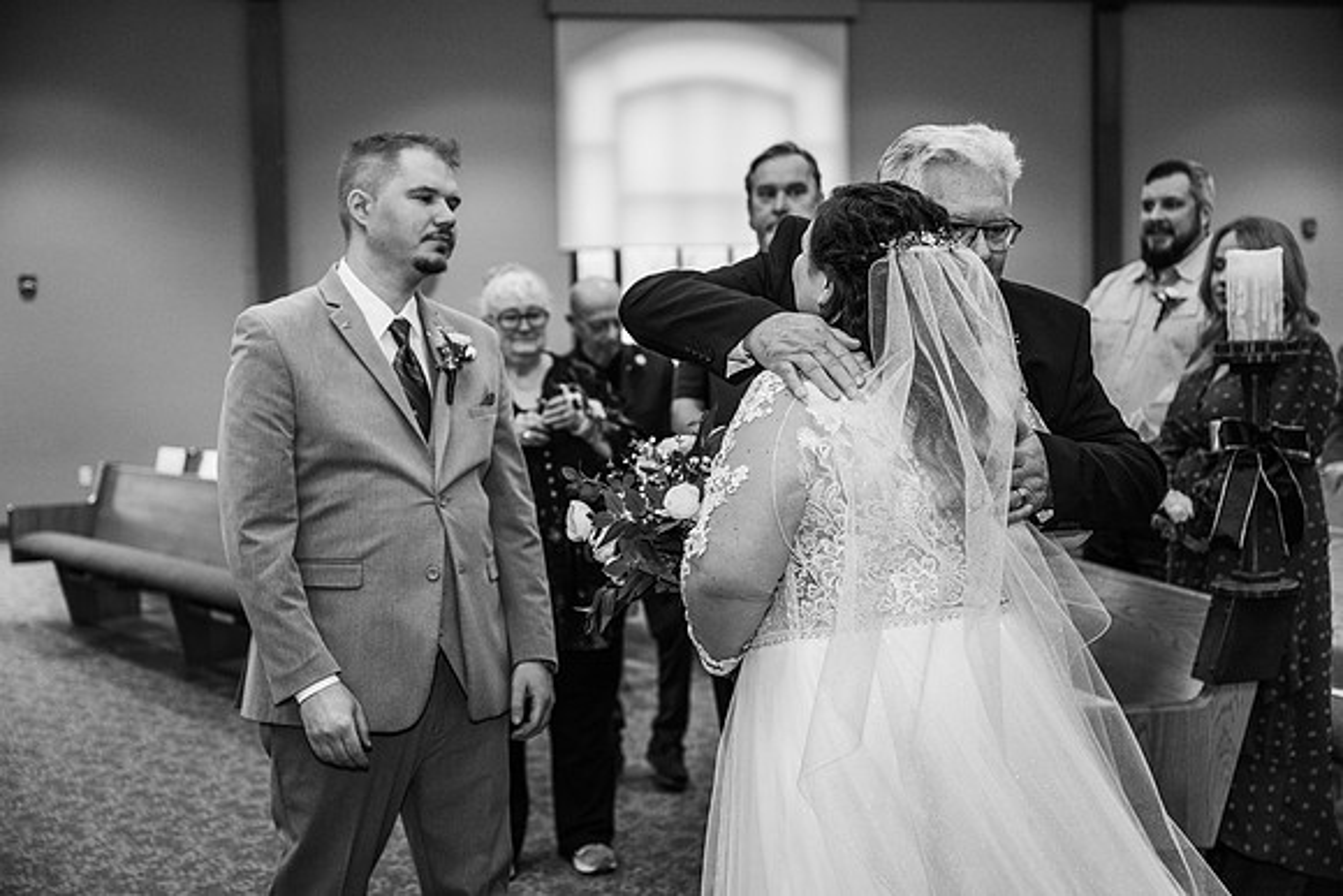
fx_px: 1716
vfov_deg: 29.3
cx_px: 672
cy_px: 448
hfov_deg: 42.7
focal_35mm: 46
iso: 2000
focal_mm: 46
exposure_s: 1/200
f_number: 2.8
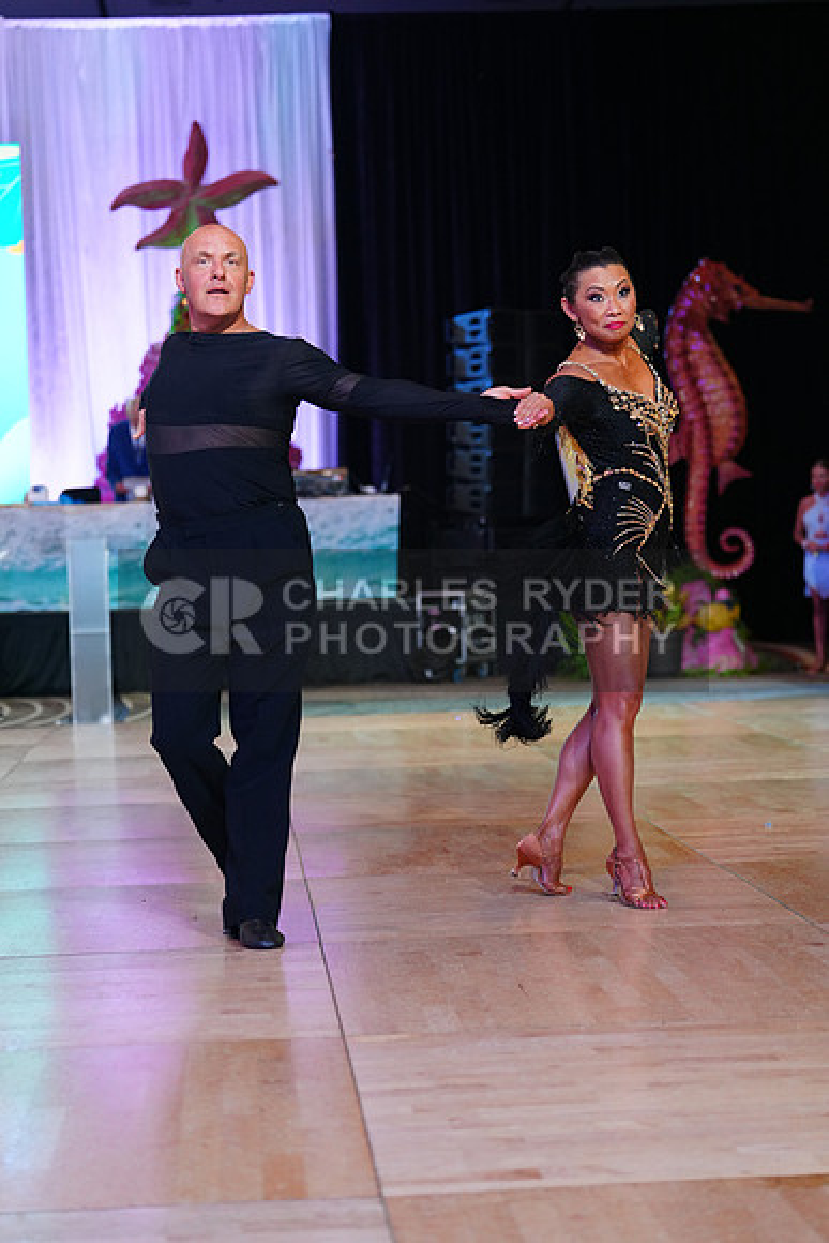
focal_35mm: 70
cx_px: 414
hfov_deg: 19.5
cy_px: 622
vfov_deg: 28.8
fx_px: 2416
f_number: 2.8
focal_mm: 70
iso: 1600
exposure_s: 1/320
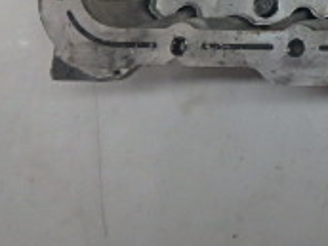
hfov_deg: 19.9
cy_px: -187
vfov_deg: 16.2
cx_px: 553
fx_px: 739
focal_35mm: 78
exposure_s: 1/40
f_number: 3.5
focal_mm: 3.7
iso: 200
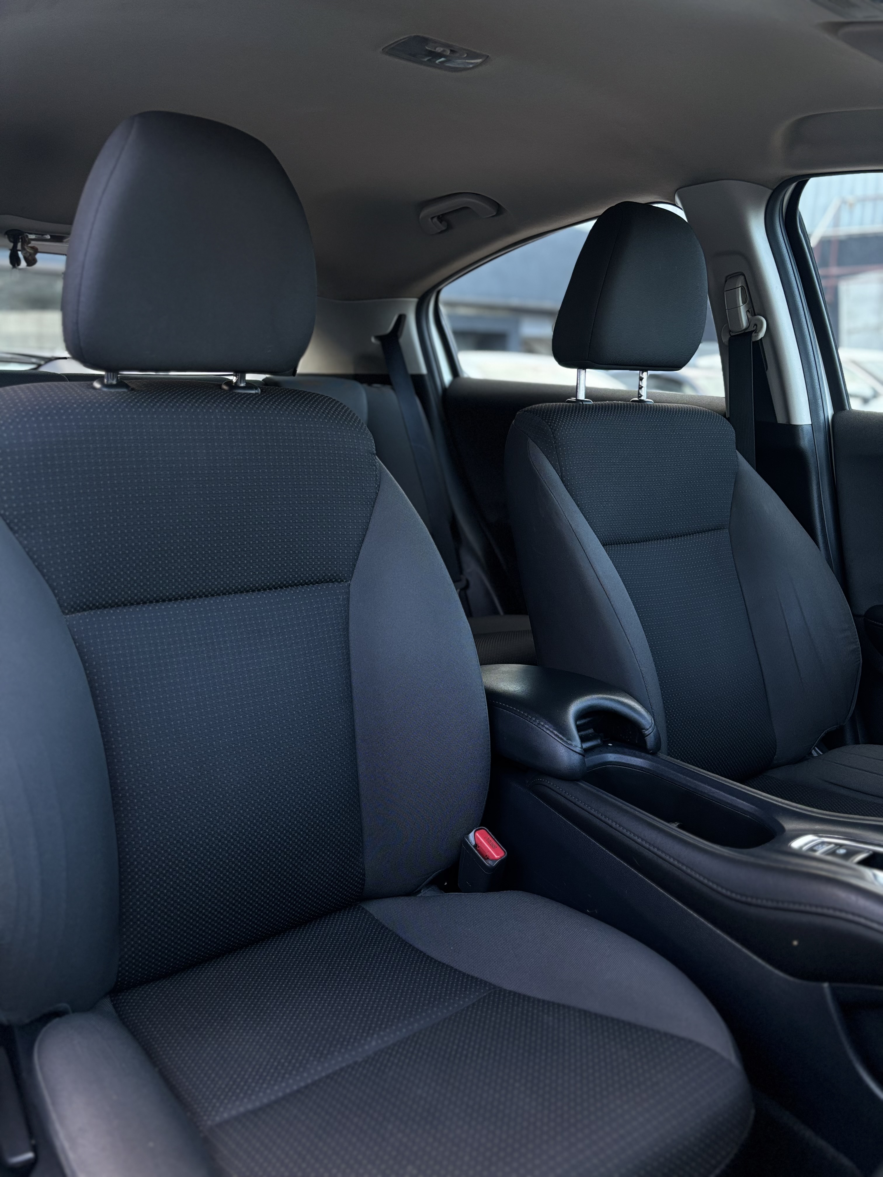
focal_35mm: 26
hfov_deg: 53.1
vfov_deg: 67.3
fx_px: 884
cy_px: 588
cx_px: 442
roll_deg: -2.0
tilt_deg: -13.1
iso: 125
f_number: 1.6
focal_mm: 5.96
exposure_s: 1/68
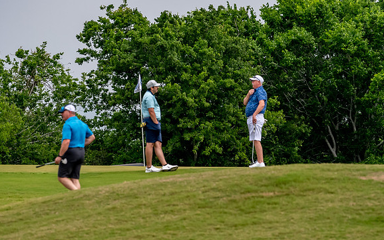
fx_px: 4826
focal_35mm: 461
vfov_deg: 2.9
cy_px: 112
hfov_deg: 4.6
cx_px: 192
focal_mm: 300
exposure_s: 1/2000
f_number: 5.6
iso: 900
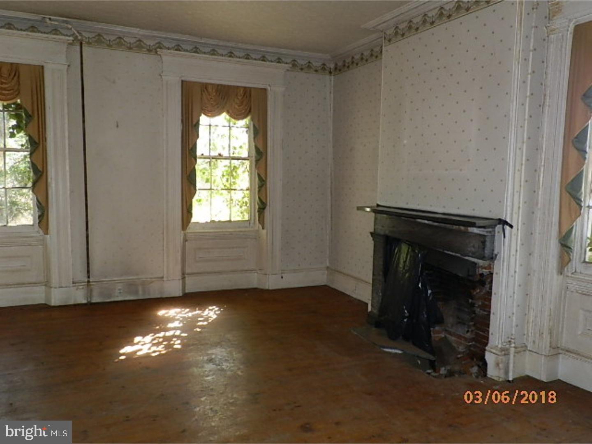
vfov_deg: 49.7
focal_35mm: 28
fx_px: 479
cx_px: 296
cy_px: 222
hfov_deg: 63.4
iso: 160
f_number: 3.3
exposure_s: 1/30
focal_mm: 5
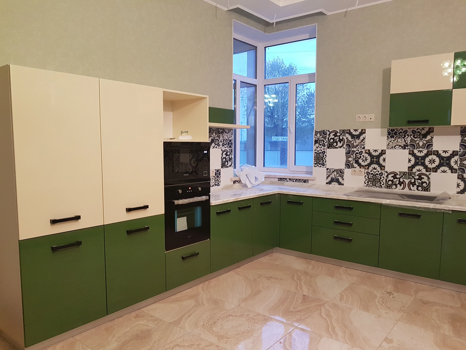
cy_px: 175
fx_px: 350
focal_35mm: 26
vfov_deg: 53.1
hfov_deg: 67.3
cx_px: 233
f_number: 1.7
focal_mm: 4.2
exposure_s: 1/25
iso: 250
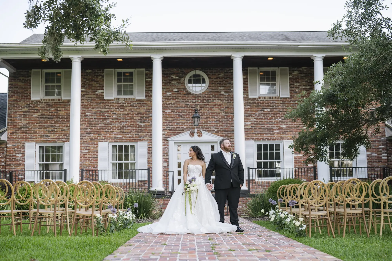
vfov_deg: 27.0
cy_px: 130
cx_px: 196
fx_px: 544
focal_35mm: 50
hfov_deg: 39.6
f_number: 2.2
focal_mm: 50
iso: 100
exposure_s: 1/500
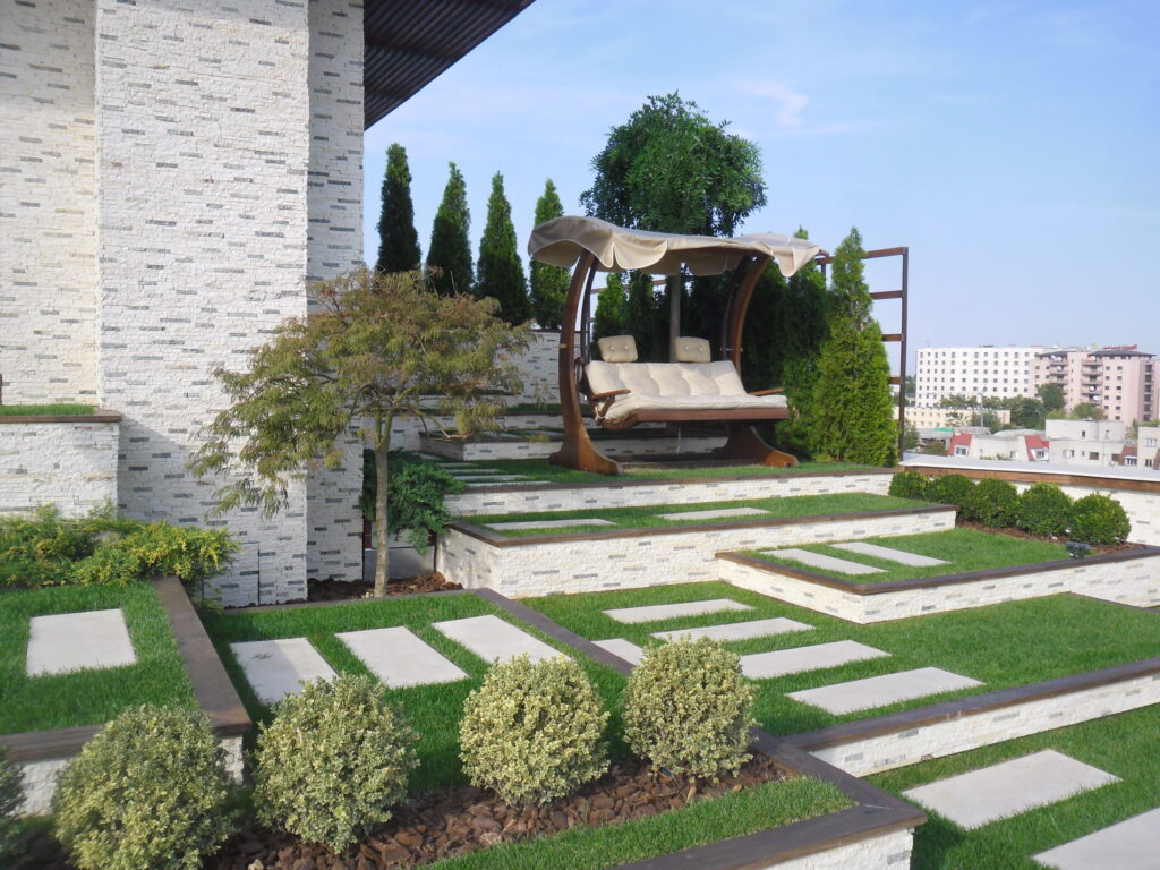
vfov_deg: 44.2
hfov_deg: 56.8
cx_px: 580
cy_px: 435
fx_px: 1072
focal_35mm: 32
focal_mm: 5.7
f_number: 3.7
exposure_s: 1/490
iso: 80
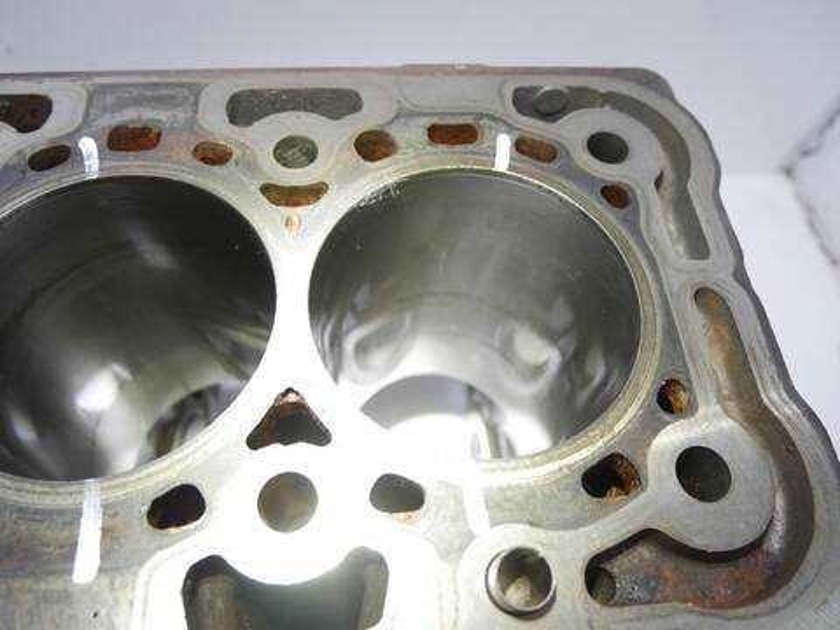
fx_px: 582
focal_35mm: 24
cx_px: 420
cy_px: 315
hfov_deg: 71.6
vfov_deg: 56.8
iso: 500
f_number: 3.5
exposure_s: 1/60
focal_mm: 12
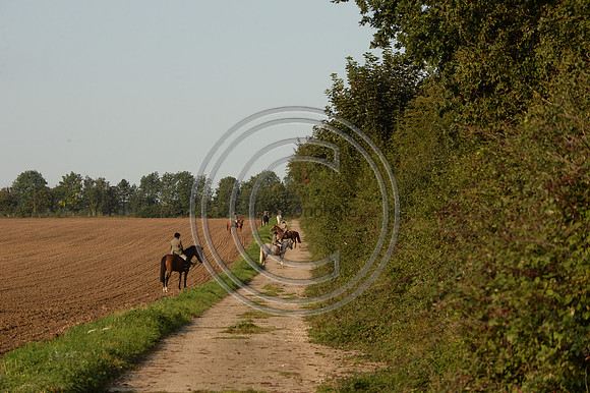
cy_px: 196
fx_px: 3276
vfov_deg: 6.9
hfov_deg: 10.3
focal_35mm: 200
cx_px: 295
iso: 1000
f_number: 9
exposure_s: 1/1000
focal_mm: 200
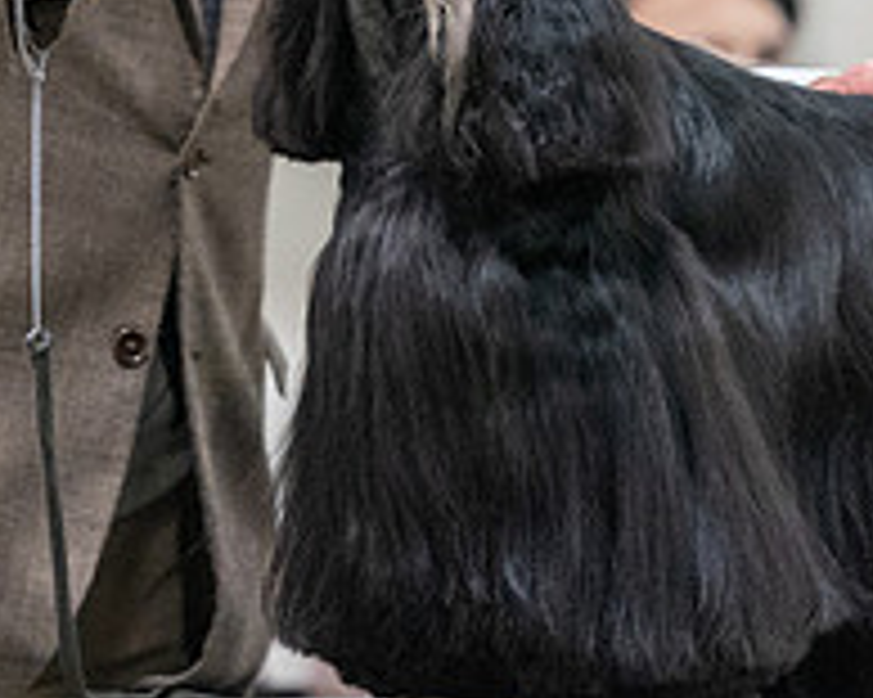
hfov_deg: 3.0
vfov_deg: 2.4
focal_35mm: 652
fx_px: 16838
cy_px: -45
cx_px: 430
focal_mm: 200
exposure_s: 1/200
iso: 8000
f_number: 2.8
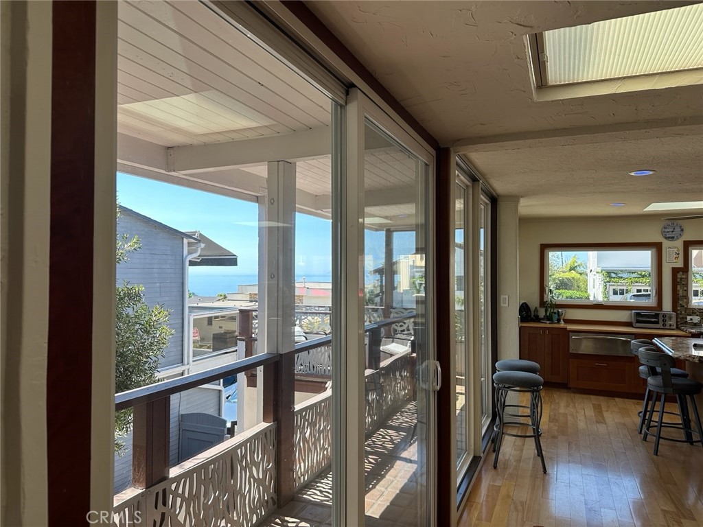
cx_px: 352
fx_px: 487
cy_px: 264
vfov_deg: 56.8
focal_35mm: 24
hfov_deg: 71.6
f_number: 1.78
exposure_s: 1/564
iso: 80
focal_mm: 6.86
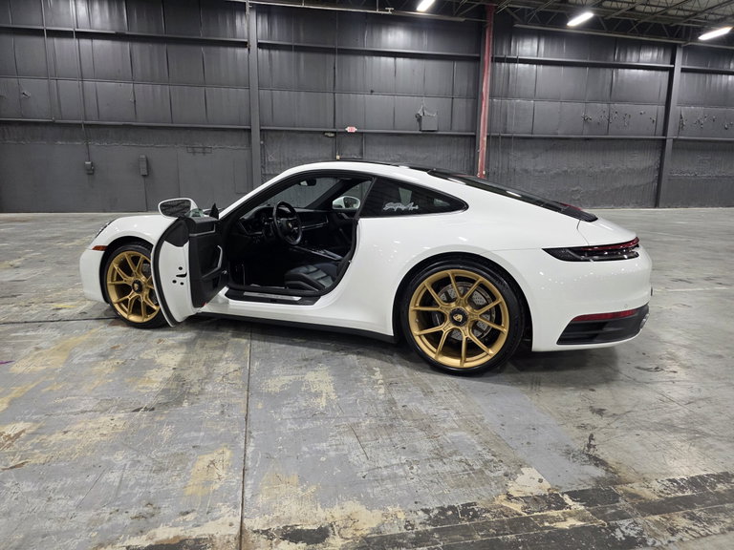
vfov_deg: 58.9
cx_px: 367
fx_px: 488
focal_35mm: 23
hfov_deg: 73.9
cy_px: 275
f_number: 1.7
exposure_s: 1/120
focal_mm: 6.3
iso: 200
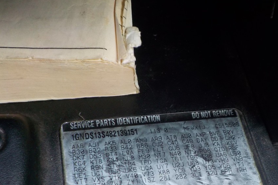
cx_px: 165
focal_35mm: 47
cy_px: 149
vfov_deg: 28.0
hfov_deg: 41.7
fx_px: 363
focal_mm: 4.1
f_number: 3.3
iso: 220
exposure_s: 1/30
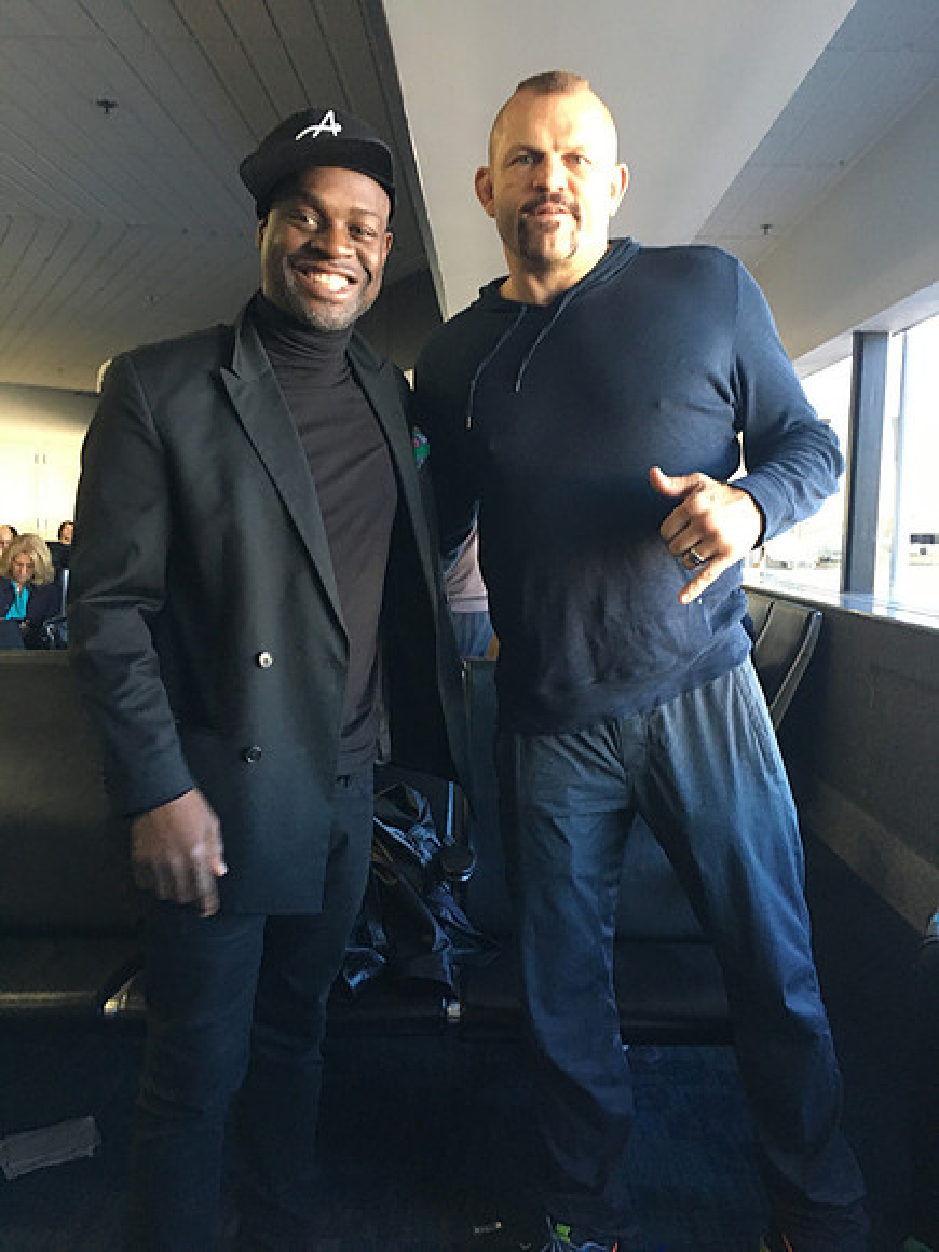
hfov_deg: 48.2
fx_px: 1049
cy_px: 626
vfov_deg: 61.7
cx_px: 470
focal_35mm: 29
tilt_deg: -5.8
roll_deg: -0.6
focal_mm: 4.15
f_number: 2.2
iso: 160
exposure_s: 1/30
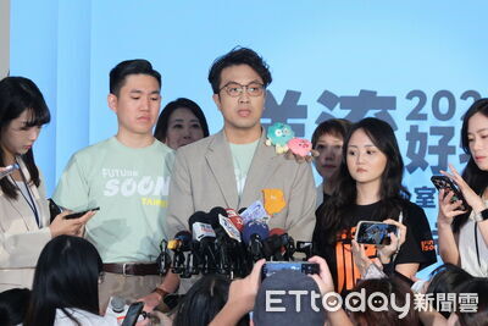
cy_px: 163
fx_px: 1125
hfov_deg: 24.5
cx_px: 244
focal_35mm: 83
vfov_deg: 16.5
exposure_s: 1/250
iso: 800
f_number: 2.8
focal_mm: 55
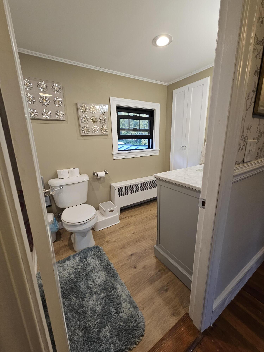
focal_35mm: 13
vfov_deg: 106.2
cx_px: 132
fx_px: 132
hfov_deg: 89.9
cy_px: 176
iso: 100
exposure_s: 1/60
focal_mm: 2.2
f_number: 2.2
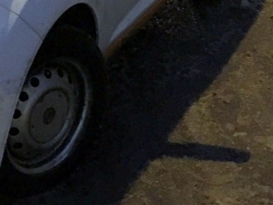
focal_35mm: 89
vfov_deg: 16.3
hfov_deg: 20.1
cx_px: -86
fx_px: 702
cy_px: 0
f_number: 2.2
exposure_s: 1/17
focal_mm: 4.15
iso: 500
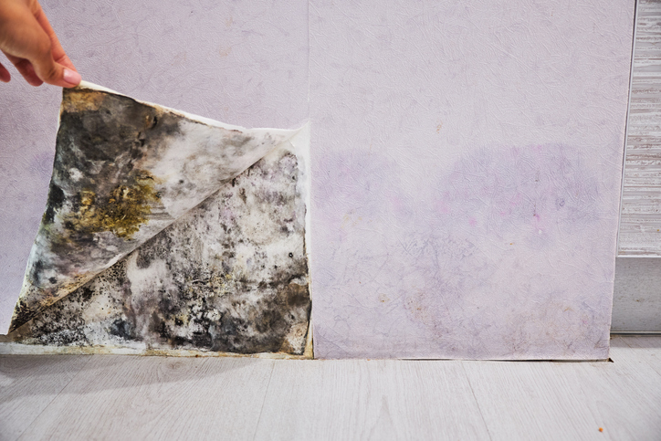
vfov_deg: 35.1
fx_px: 698
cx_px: 330
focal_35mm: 38
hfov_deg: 50.7
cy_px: 220
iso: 400
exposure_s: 1/30
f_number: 3.2
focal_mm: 25.4
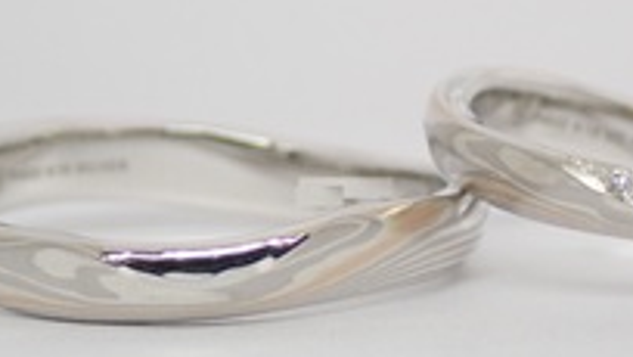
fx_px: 3107
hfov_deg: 11.6
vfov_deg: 6.6
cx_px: 416
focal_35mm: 185
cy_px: 194
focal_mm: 13.65
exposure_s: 1/125
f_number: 4.1
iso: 200
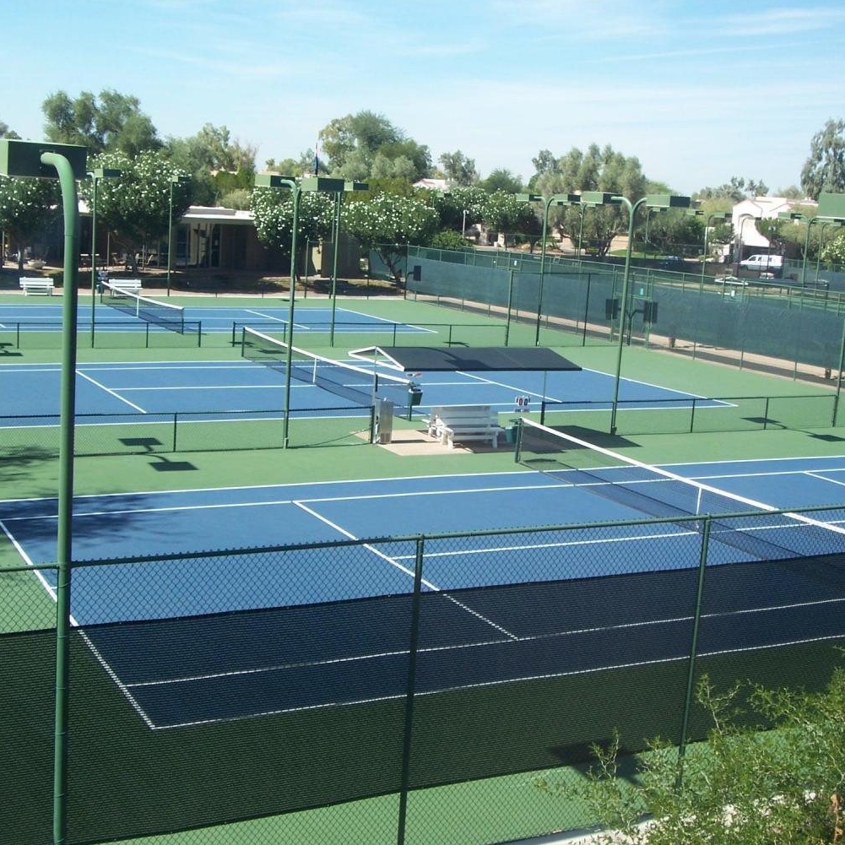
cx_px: 412
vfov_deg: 36.1
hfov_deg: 36.1
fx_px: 1298
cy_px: 428
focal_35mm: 47
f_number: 3.9
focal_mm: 6.4
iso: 64
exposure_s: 1/320
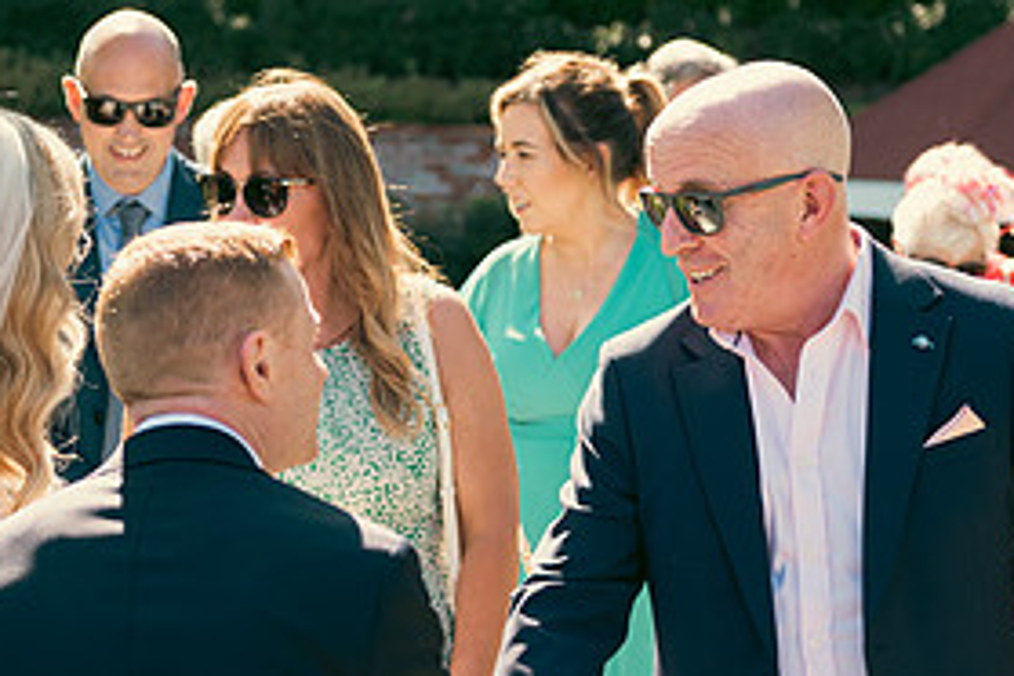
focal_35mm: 104
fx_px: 2929
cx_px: 480
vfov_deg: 13.2
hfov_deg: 19.6
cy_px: 325
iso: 125
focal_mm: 50
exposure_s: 1/320
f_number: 3.5
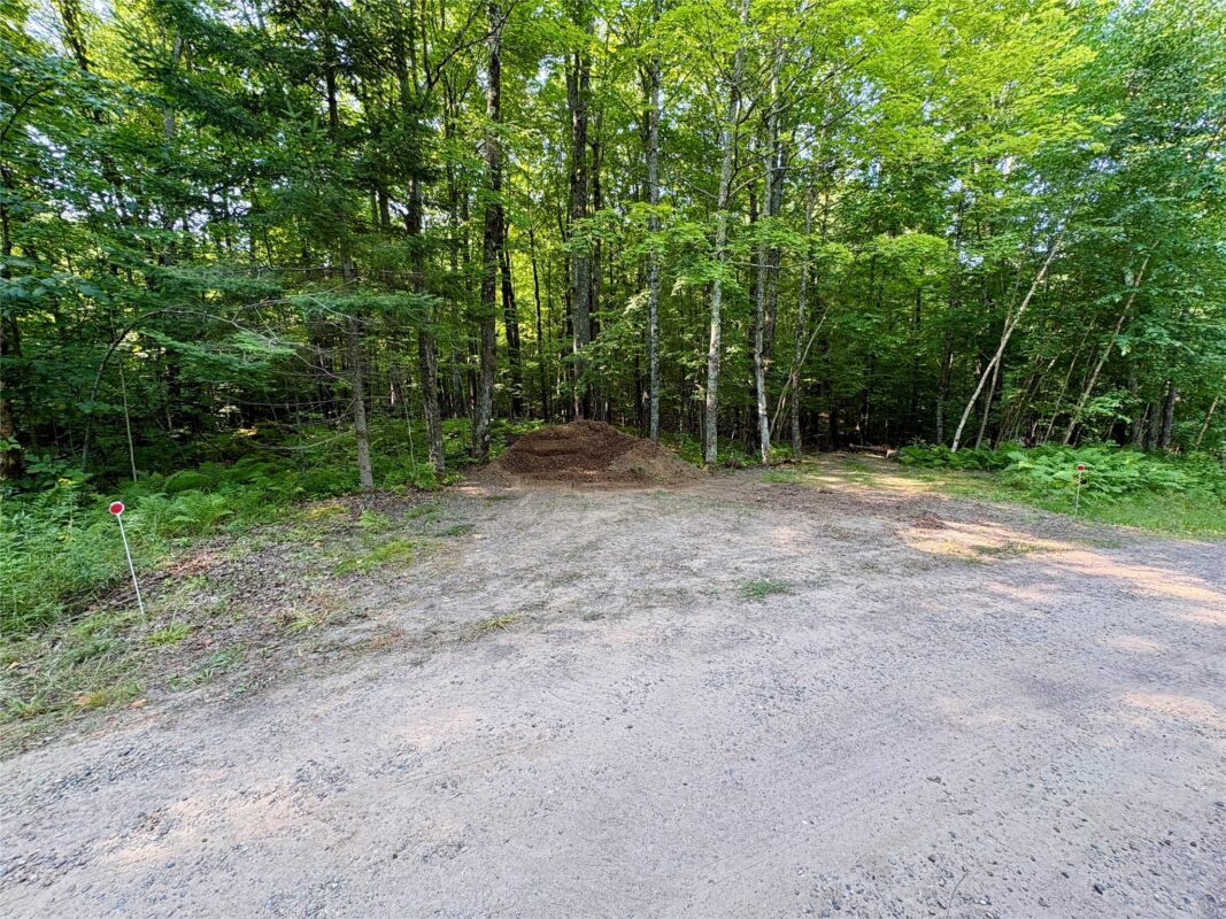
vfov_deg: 85.7
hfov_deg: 102.1
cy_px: 460
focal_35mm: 14
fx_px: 496
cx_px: 613
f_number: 2.2
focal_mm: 2.22
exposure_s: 1/99
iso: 40
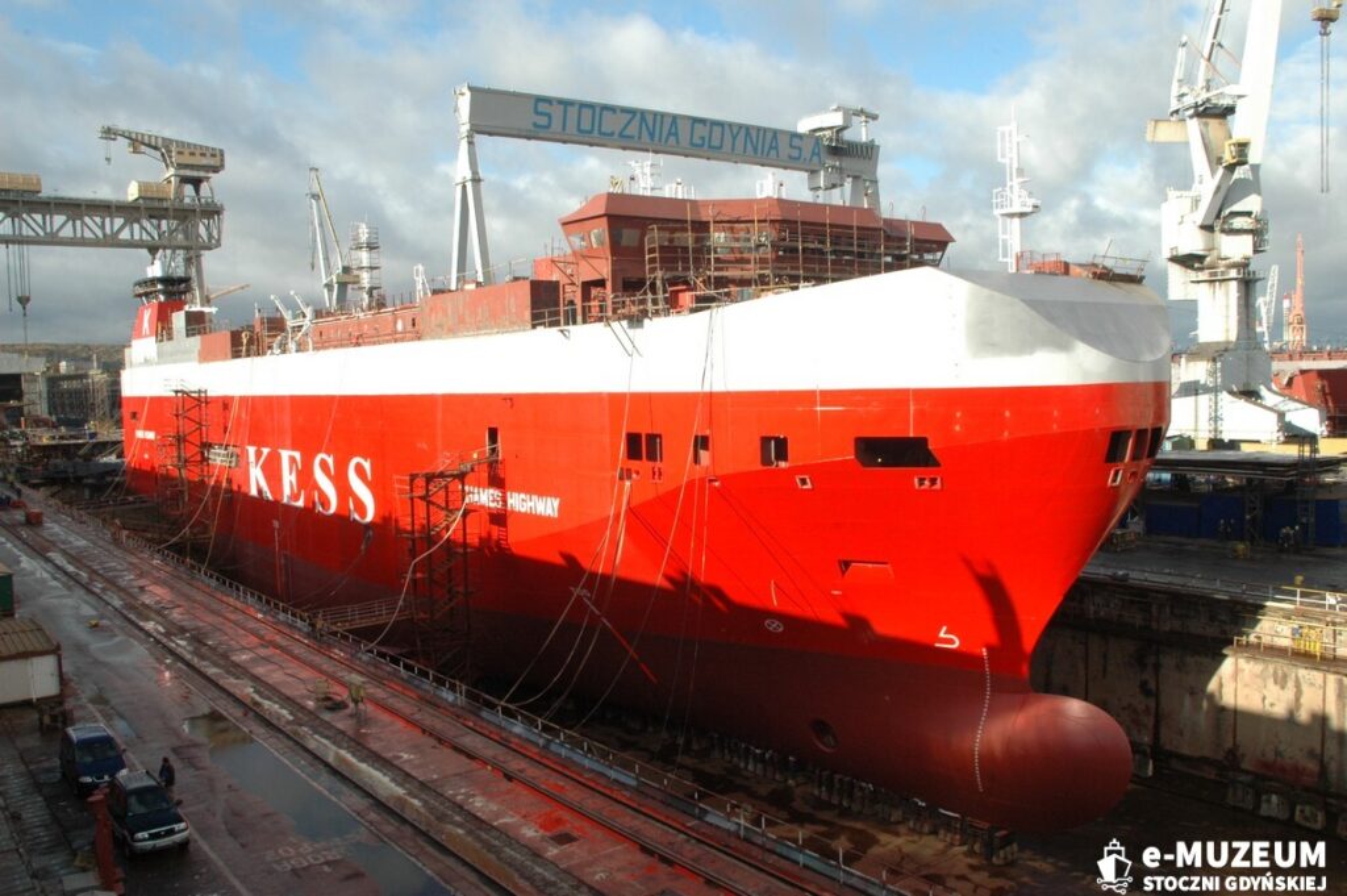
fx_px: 1122
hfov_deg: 62.0
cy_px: 448
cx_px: 674
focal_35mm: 30
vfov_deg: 43.5
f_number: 16
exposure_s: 1/125
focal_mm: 20
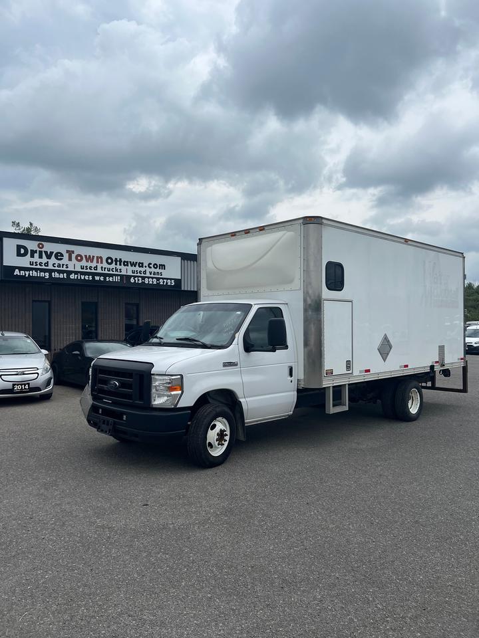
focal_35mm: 26
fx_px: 480
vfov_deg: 67.3
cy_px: 319
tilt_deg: +2.0
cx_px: 240
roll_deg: +0.0
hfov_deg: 53.1
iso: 50
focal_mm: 5.7
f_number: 1.5
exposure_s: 1/5587
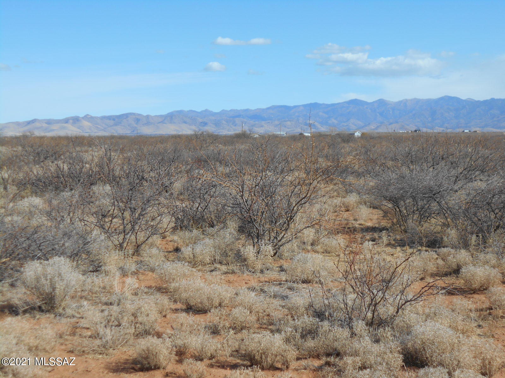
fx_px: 948
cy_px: 189
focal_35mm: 65
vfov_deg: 22.6
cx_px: 252
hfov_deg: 29.8
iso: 80
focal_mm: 11.6
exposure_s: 1/640
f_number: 5.3
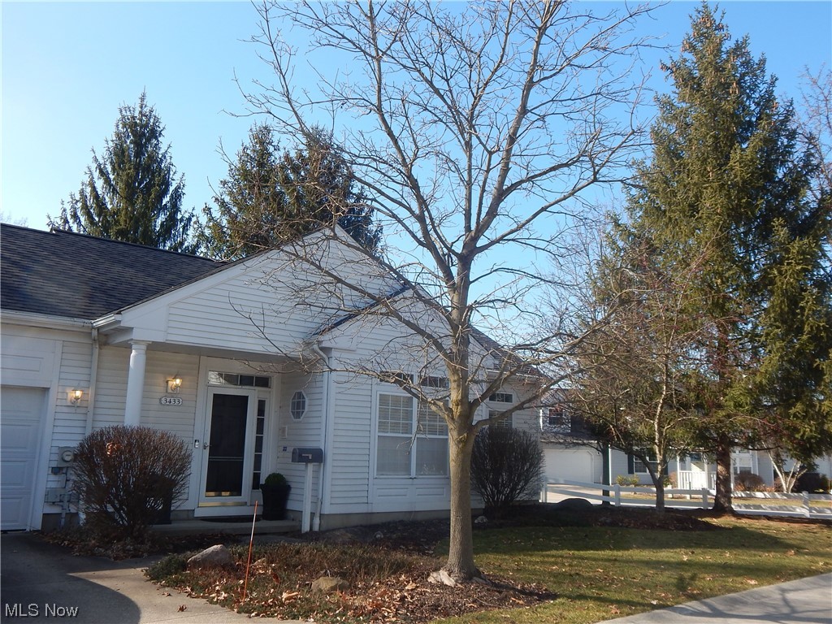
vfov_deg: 45.4
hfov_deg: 58.4
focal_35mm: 31
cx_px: 416
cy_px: 312
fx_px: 745
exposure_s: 1/640
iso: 125
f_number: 3.2
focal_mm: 5.6
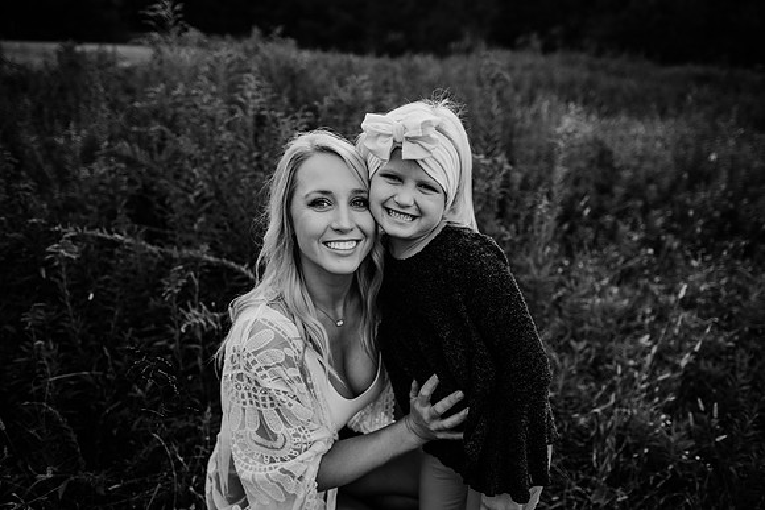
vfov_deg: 53.2
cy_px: 255
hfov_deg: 73.7
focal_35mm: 24
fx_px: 510
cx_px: 382
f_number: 2.5
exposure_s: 1/1250
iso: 250
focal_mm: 24
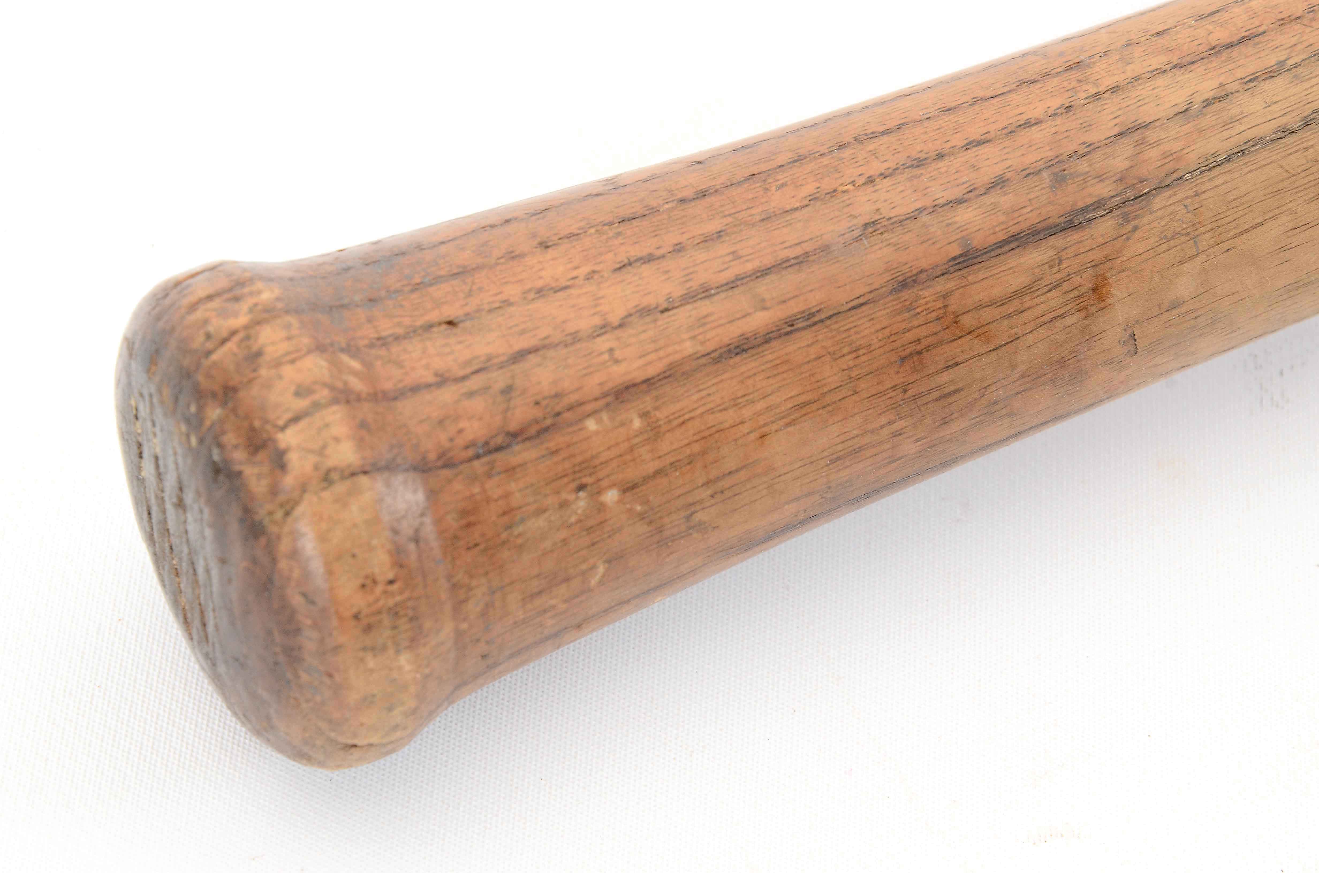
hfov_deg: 13.1
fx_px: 5759
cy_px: 436
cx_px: 660
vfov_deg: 8.7
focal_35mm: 158
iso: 400
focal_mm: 105
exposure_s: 1/80
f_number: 11
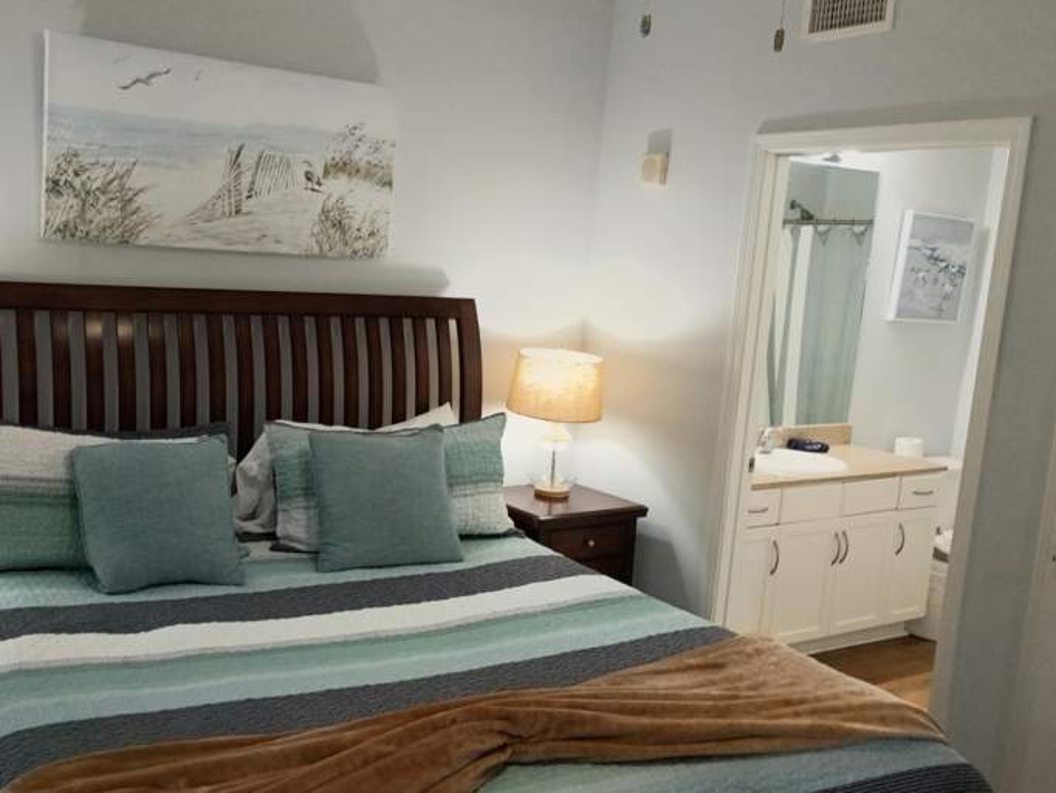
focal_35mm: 34
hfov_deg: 53.7
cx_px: 446
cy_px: 417
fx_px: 1038
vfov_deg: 41.8
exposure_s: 1/40
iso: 681
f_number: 1.8
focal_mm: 4.27
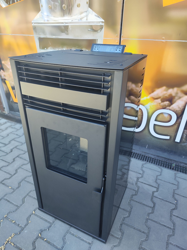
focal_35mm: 23
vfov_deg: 73.9
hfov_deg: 58.9
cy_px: 125
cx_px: 94
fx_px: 166
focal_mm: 7.01
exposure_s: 1/100
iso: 62
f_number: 1.69
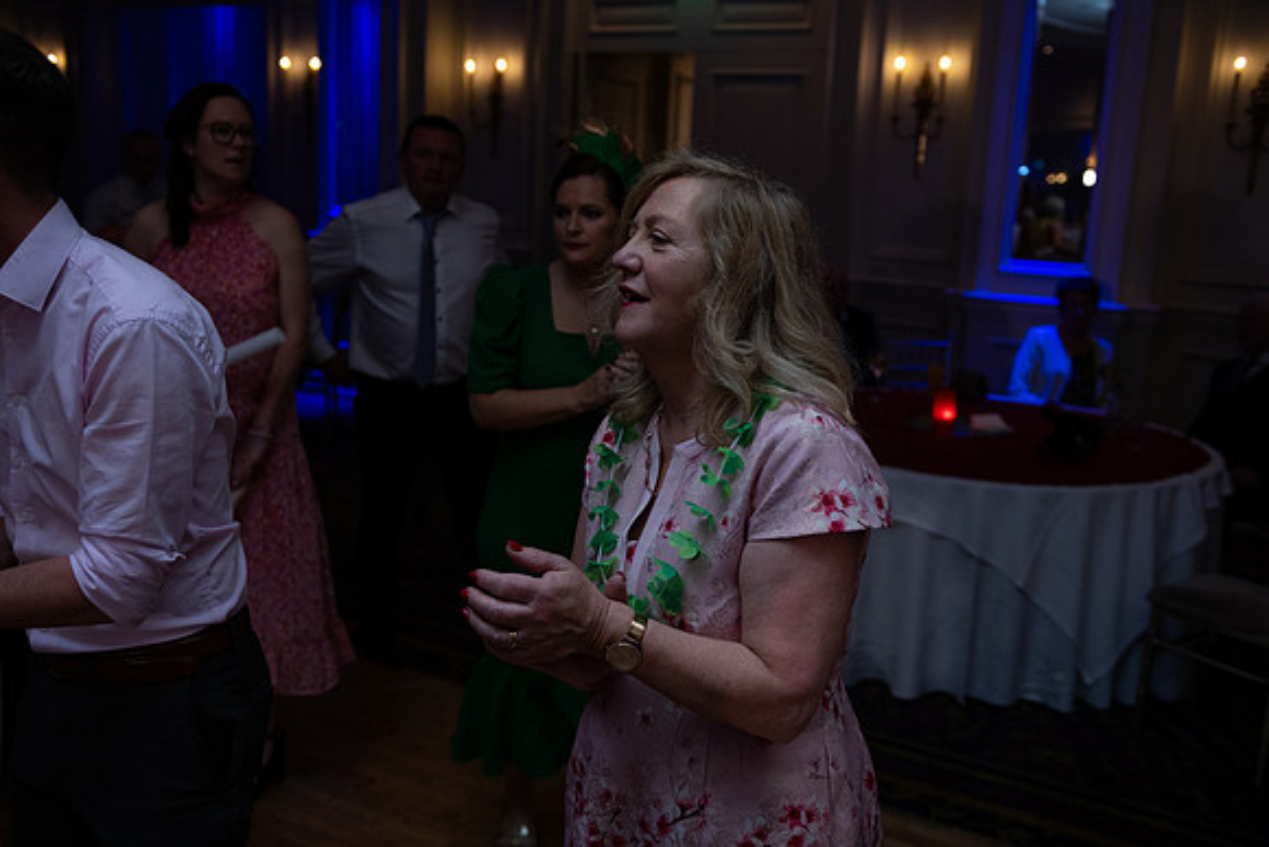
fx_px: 1269
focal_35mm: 36
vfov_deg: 36.9
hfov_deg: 53.1
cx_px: 634
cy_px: 424
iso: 640
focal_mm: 36
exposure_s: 1/160
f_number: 3.5
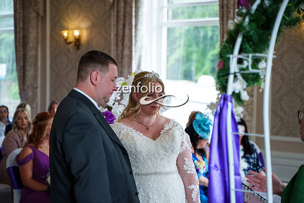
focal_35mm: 78
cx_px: 147
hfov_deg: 25.9
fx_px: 661
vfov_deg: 17.4
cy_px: 98
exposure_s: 1/1250
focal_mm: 75
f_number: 2.8
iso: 1600
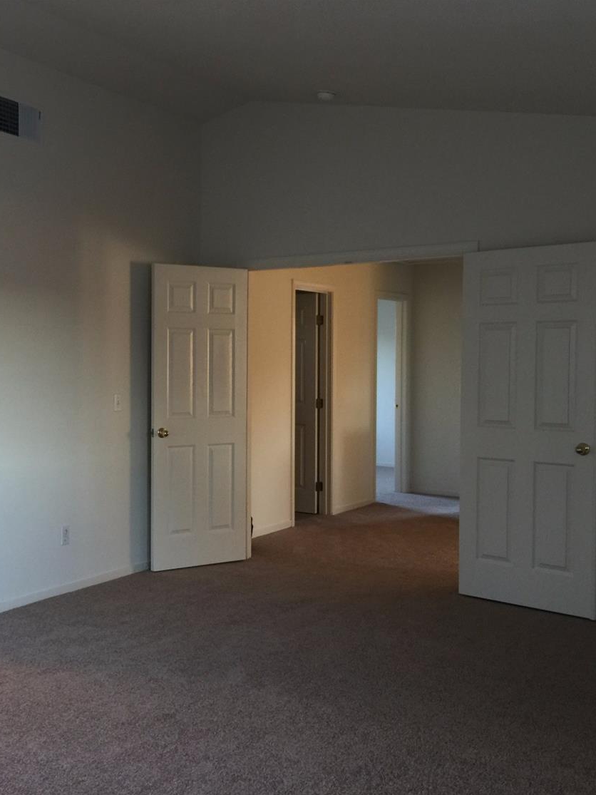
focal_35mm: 39
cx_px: 139
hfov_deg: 35.9
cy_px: 399
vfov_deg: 47.9
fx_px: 895
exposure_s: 1/15
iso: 64
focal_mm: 4.15
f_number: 2.2
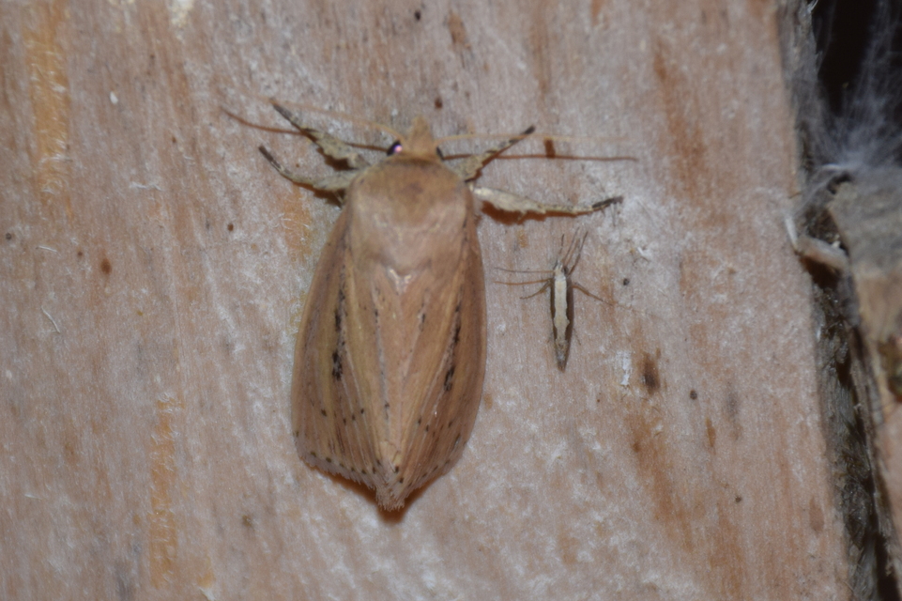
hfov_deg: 9.8
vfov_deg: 6.5
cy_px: 300
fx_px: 5260
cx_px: 451
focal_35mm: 210
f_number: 5.6
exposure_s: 1/60
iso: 320
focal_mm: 140
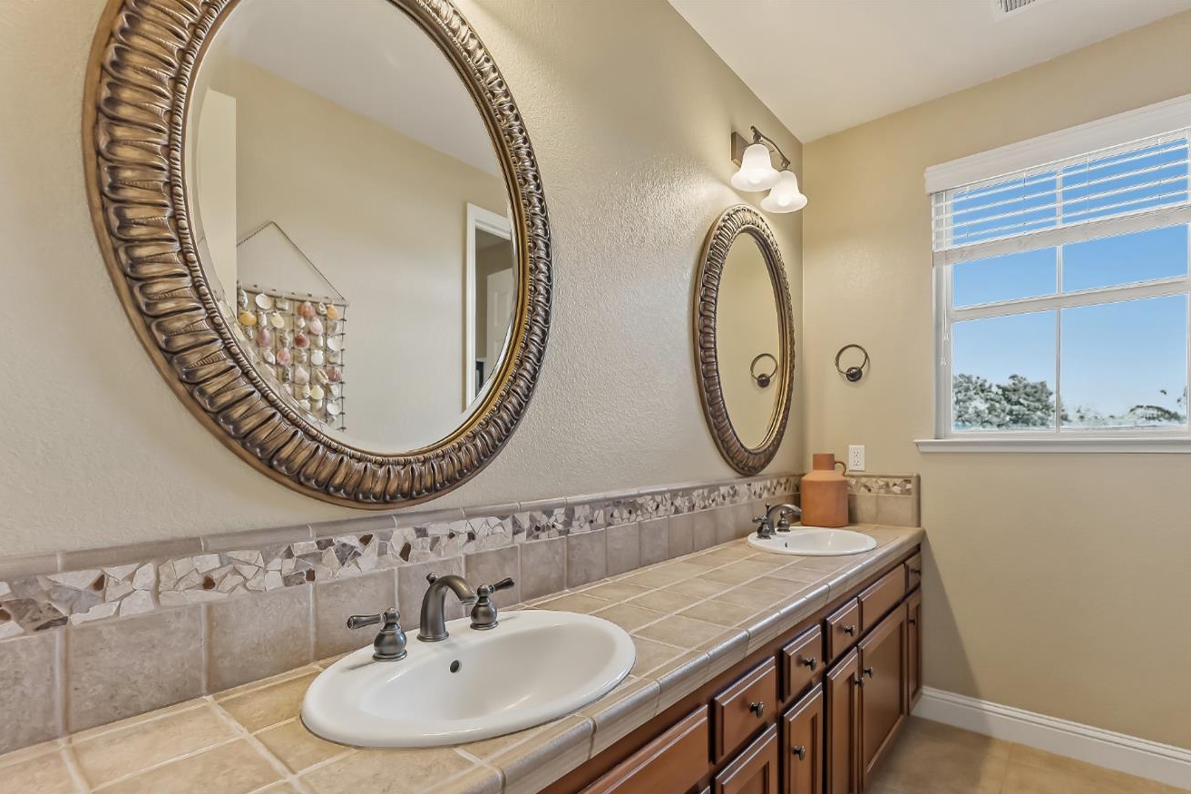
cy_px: 452
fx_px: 529
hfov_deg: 96.5
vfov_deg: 73.4
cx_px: 645
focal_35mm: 16
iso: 1250
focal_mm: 14
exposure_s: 1/160
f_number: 4
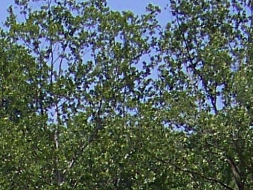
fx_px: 1666
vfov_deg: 6.2
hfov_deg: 8.6
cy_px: 494
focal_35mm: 228
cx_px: 4
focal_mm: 5.85
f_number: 2.8
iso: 64
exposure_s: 1/1000
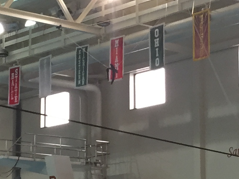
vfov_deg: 10.4
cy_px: 116
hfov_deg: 13.9
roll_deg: -0.9
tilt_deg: +9.1
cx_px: 140
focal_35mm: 142
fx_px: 980
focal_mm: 4.15
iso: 80
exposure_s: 1/30
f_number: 2.2
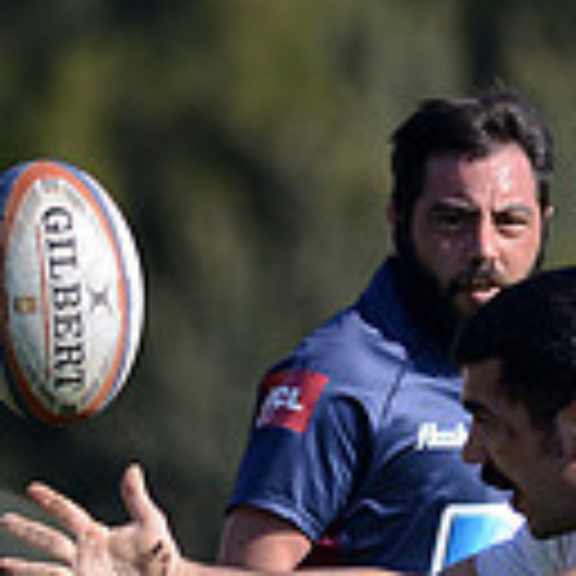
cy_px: 803
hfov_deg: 1.1
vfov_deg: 1.1
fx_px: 30403
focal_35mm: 1615
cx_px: 657
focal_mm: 420
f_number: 4
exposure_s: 1/2500
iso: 400
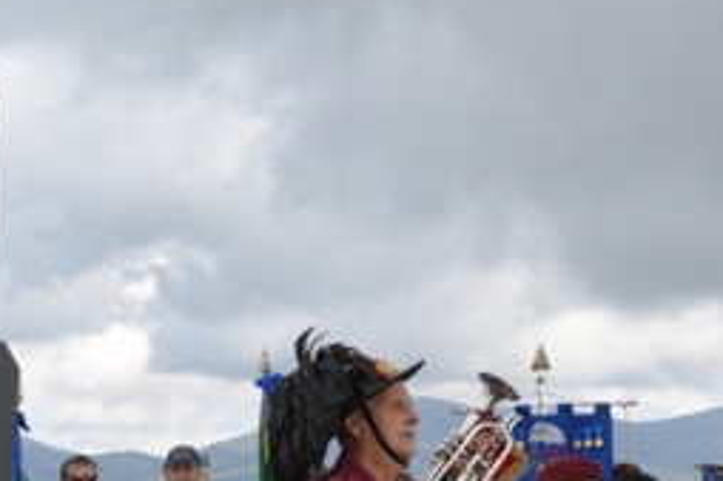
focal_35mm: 127
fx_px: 2549
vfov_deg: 10.5
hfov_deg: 14.3
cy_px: 635
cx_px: -581
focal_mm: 21
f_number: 8
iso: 200
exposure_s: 1/200
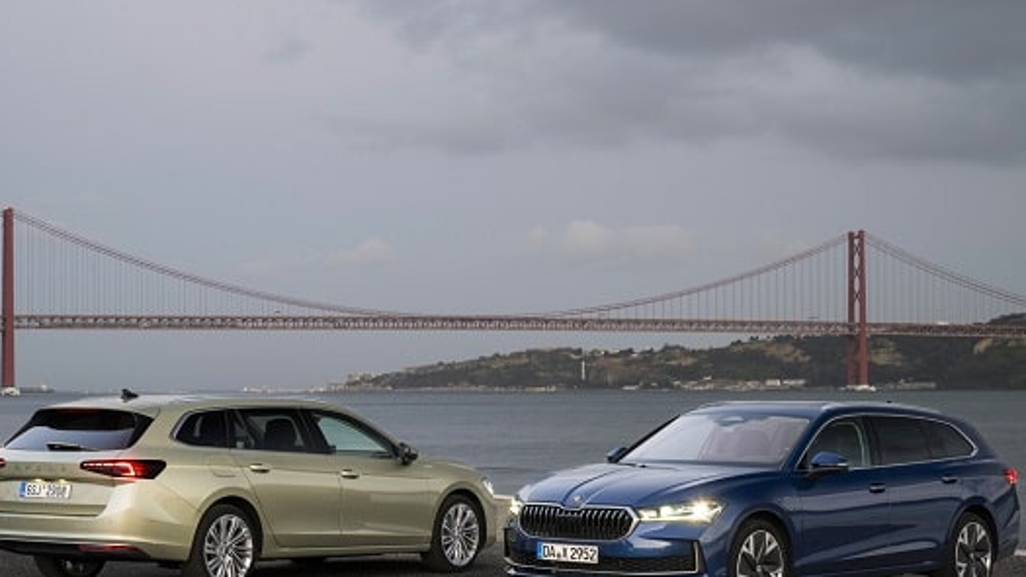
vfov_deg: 15.3
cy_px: 323
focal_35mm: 79
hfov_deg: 26.9
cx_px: 487
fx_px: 2149
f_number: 10
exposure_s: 1/8
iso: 400
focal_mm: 66
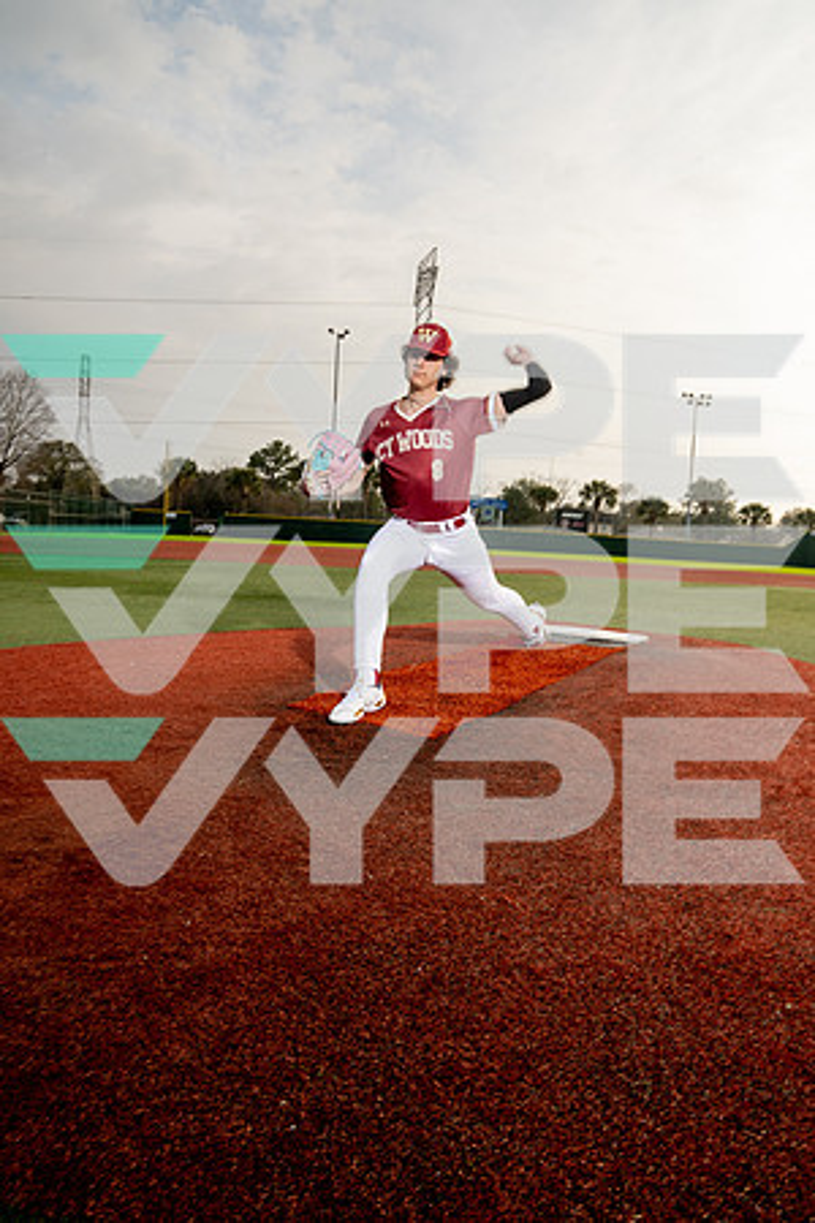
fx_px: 883
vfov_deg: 69.4
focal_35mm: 26
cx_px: 408
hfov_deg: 49.6
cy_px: 612
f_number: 11
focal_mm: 26
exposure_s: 1/250
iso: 250
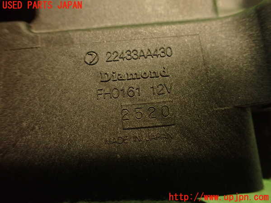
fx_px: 235
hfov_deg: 60.0
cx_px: 136
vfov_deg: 46.8
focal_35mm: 30
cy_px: 102
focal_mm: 5.4
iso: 640
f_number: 2.3
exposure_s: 1/30
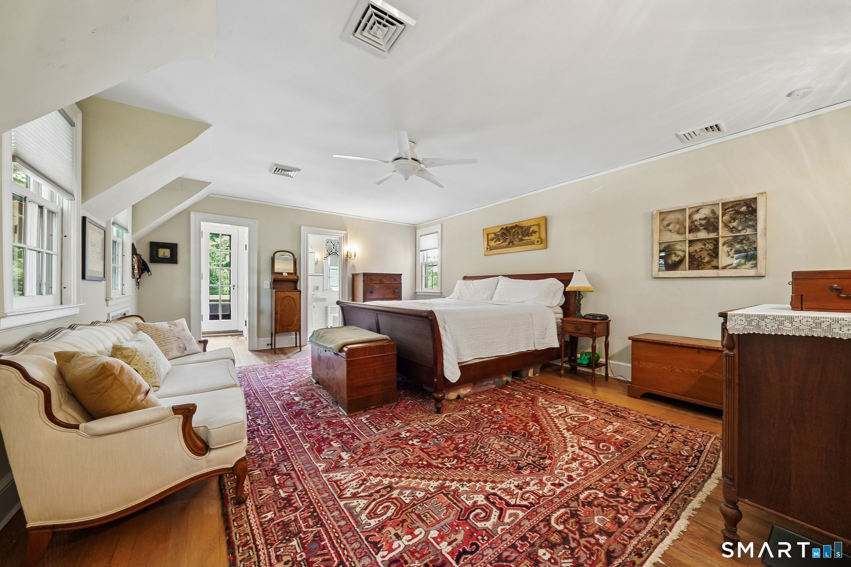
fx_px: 284
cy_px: 284
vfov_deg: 90.0
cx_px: 426
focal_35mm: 12
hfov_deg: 112.6
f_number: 11
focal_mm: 12
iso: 400
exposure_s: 1/2
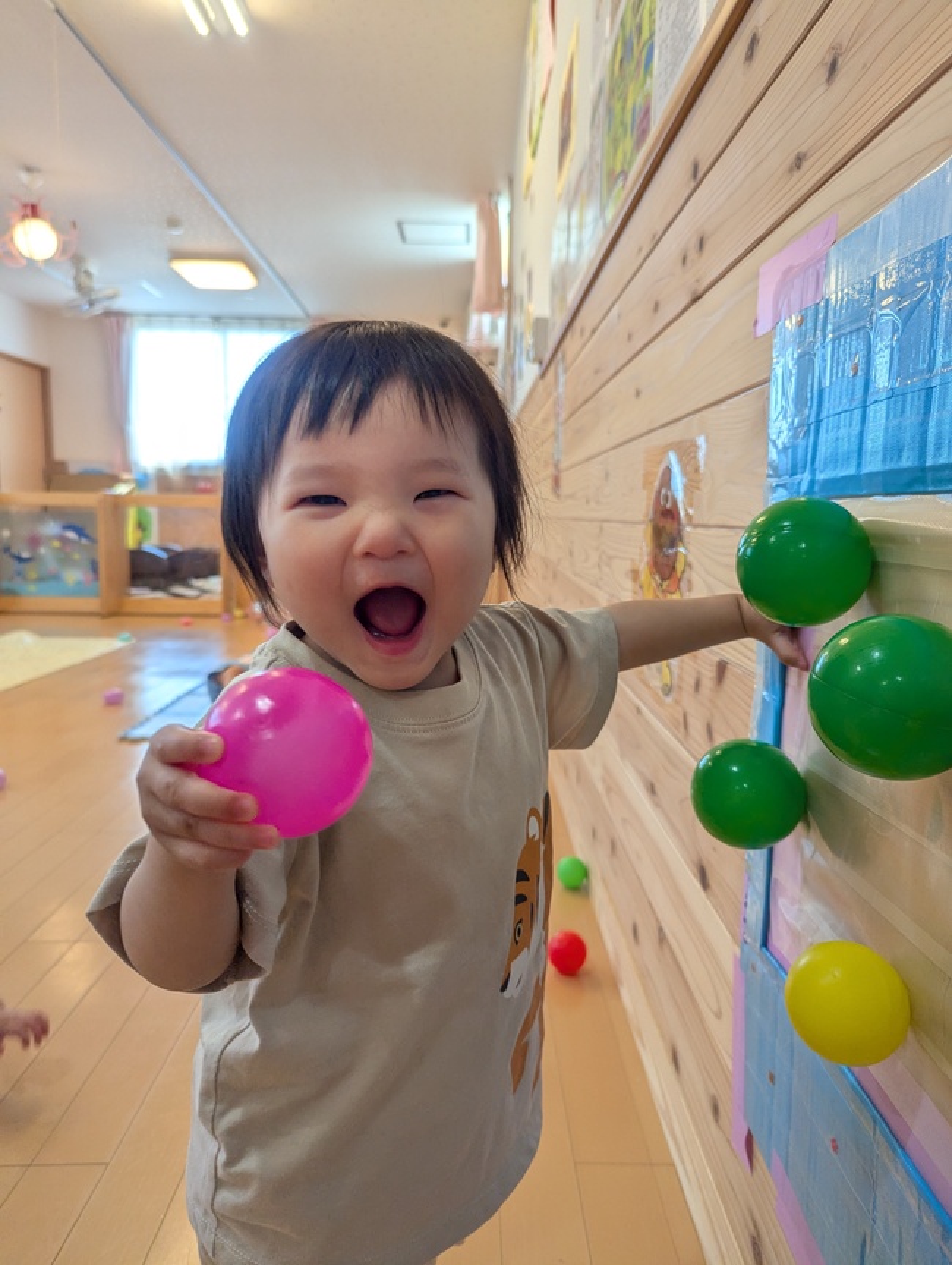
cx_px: 476
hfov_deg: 56.9
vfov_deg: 71.5
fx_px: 878
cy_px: 632
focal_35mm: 24
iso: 97
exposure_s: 1/120
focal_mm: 6.81
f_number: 1.85
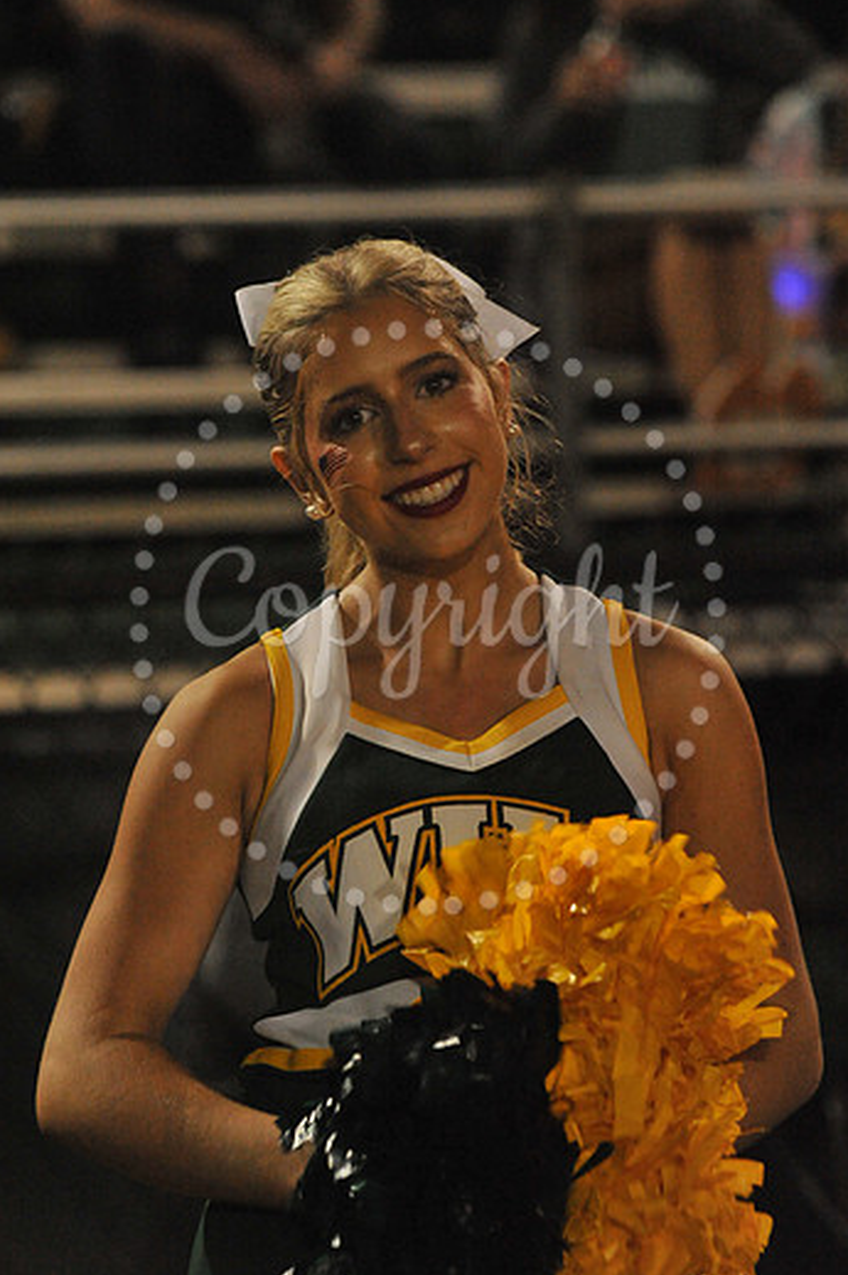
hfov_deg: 7.2
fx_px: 6726
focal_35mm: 190
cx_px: 428
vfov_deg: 10.8
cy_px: 614
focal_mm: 170
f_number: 5
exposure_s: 1/250
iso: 6400
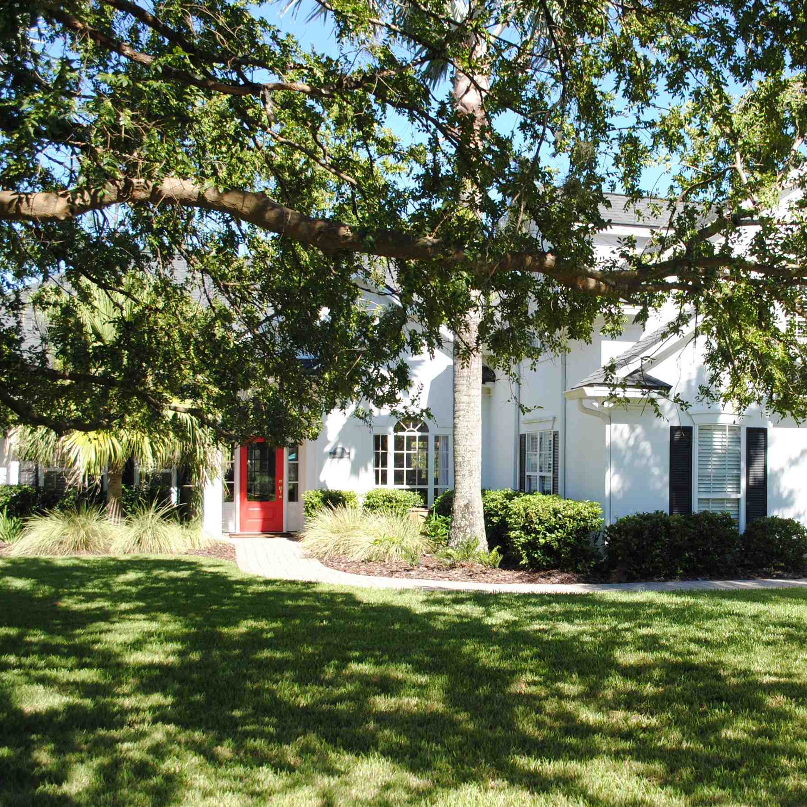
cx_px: 582
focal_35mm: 39
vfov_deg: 42.8
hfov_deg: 41.8
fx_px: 1029
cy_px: 427
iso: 180
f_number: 4
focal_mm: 18
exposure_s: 1/1000
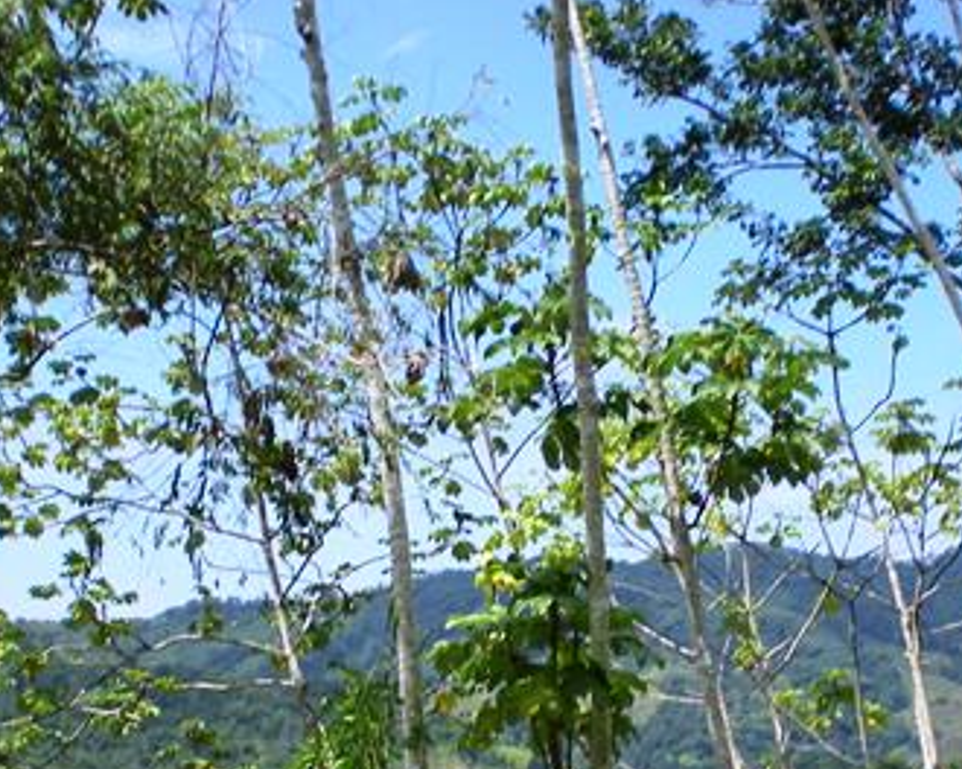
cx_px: 586
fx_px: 2562
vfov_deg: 16.7
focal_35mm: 90
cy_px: 798
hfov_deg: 21.2
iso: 64
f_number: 4.6
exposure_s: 1/368
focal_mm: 6.3
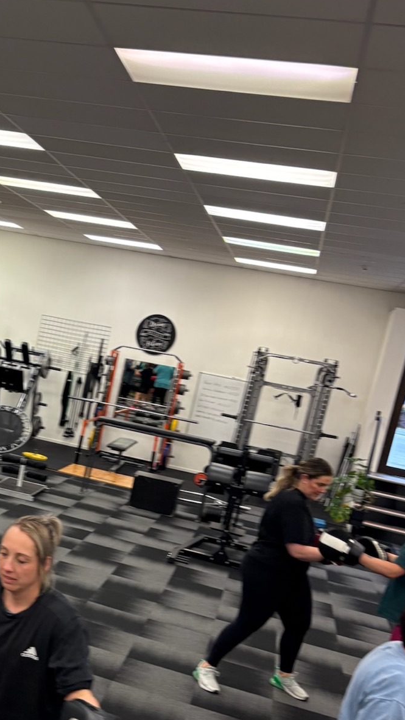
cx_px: -12
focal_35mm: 46
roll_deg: -10.0
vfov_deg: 44.1
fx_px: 878
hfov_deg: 24.6
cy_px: 461
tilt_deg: -10.4
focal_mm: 5.96
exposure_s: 1/111
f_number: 1.6
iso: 125
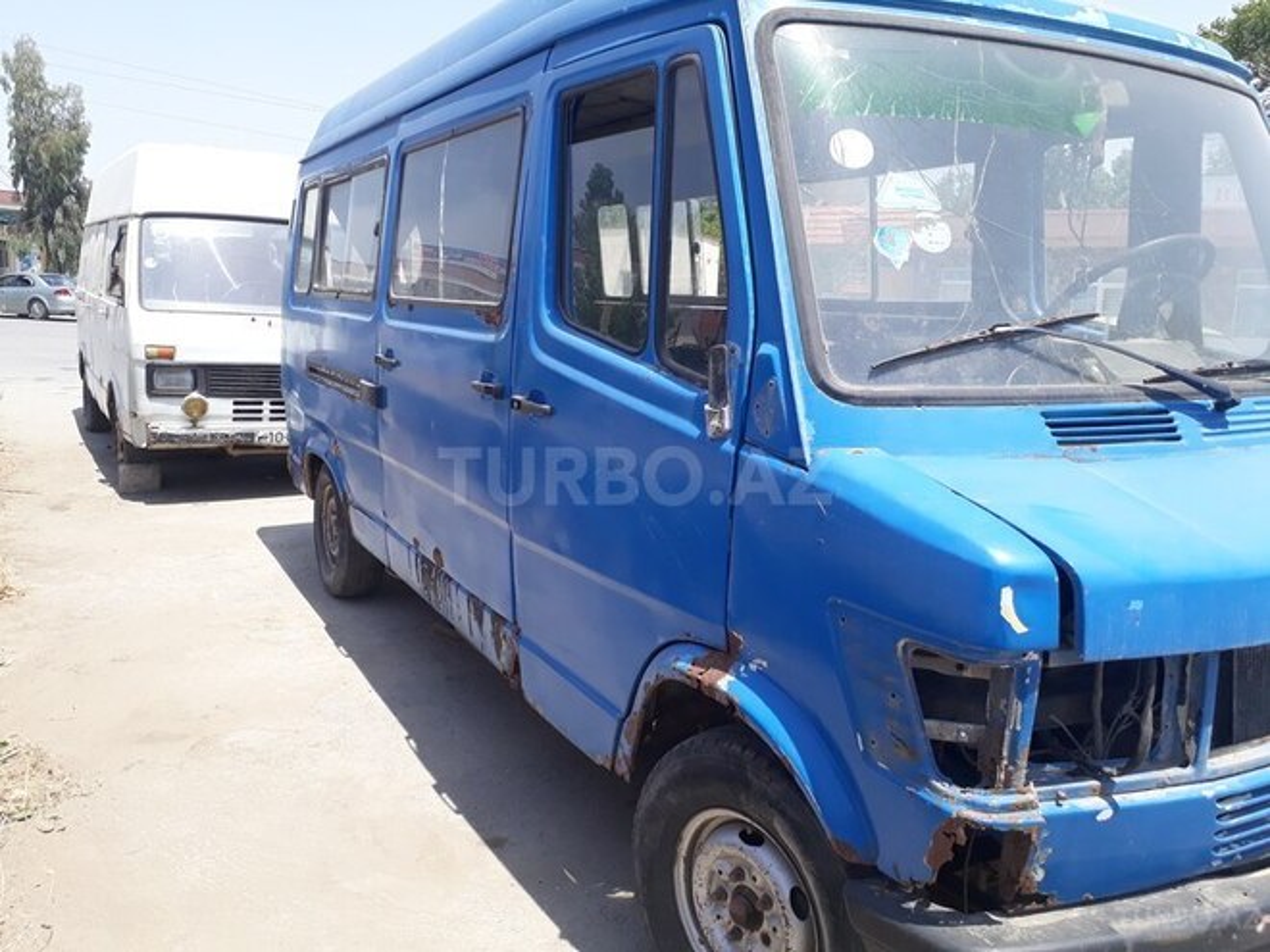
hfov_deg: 65.3
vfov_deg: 51.4
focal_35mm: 27
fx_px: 991
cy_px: 476
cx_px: 635
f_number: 1.9
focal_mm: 3.6
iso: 40
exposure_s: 1/792
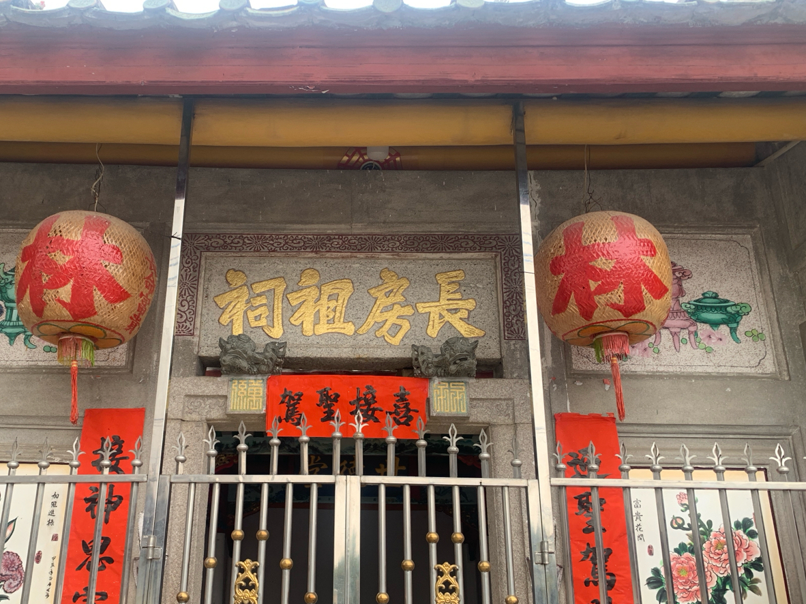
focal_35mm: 33
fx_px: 768
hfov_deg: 55.1
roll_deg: -1.7
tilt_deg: +20.4
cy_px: 359
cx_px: 340
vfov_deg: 42.7
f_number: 1.8
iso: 32
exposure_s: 1/121
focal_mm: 4.25
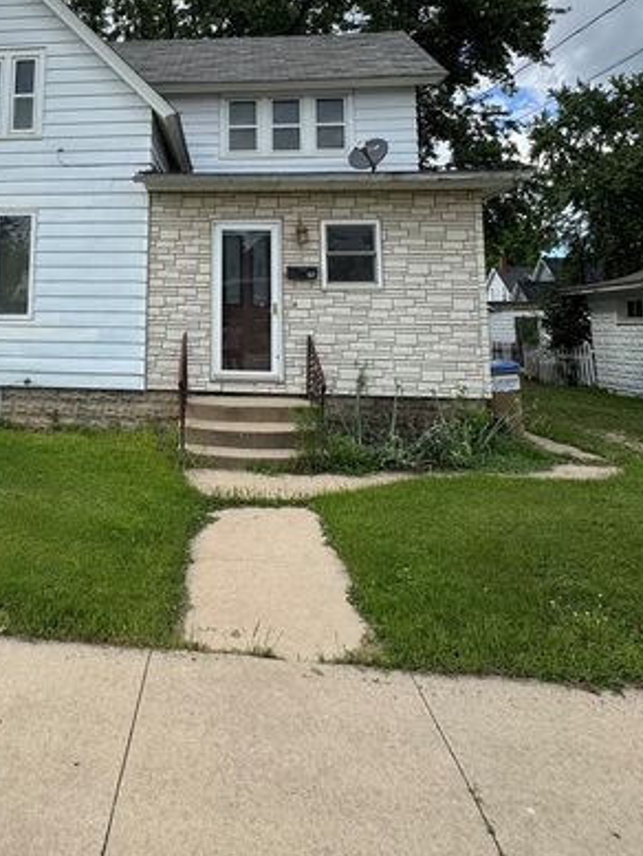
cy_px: 252
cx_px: 170
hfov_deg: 54.5
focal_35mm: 24
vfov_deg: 68.5
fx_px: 594
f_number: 2.2
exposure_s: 1/1048
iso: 50
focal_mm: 2.22
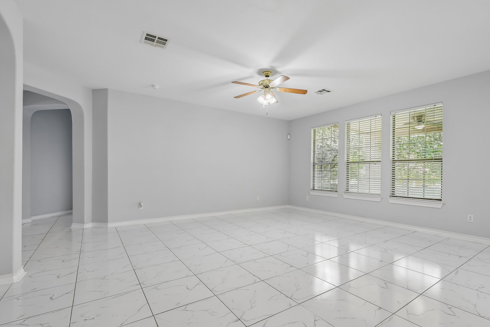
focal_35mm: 16
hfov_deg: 96.6
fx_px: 218
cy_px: 159
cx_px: 260
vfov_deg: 73.7
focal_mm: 10
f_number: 8
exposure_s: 1/25
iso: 400
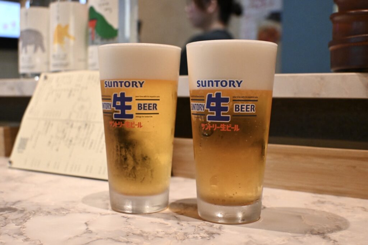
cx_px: 184
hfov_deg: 48.7
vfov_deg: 33.6
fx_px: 406
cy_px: 122
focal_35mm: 40
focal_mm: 26.5
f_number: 4.5
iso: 3200
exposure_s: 1/80
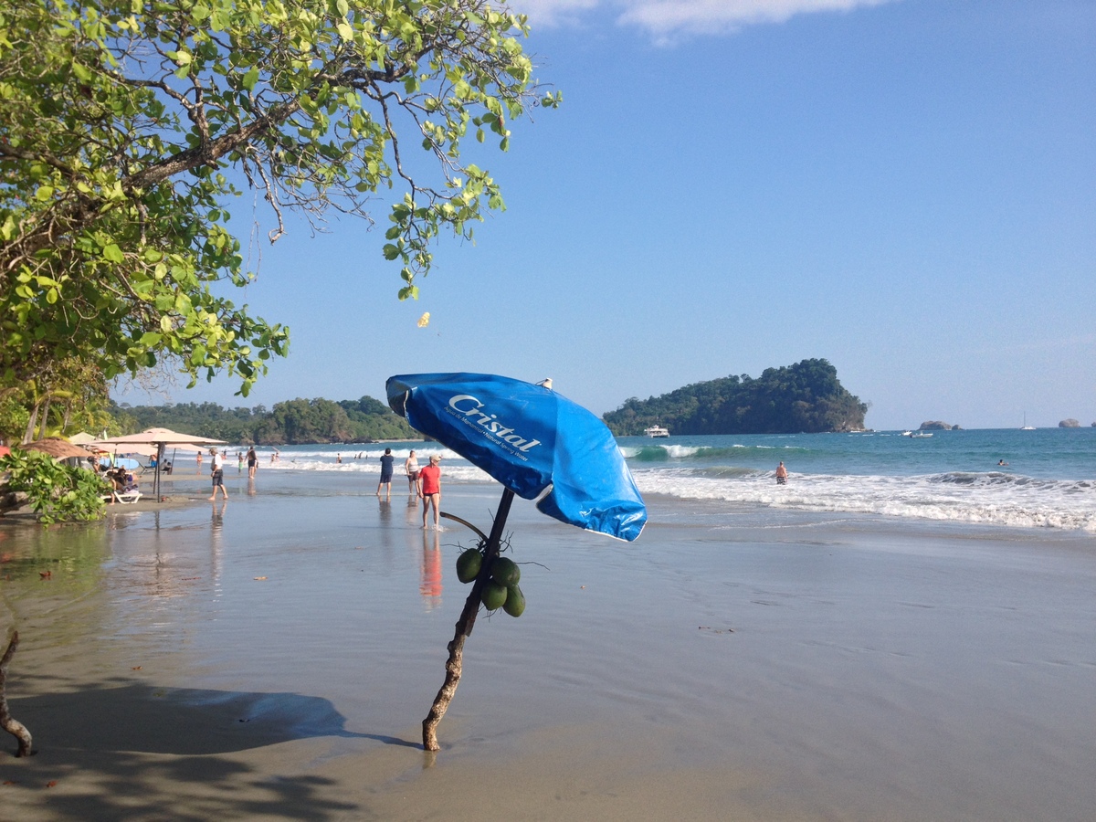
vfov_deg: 40.7
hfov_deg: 52.6
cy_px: 411
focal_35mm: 35
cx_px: 548
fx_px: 1108
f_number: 2.4
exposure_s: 1/1727
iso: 50
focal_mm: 4.28
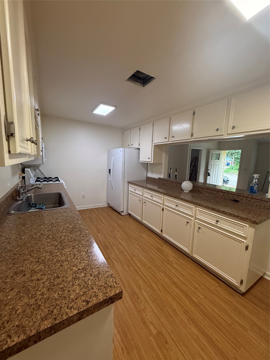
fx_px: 146
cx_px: 135
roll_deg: -3.0
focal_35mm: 14
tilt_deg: -6.5
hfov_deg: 85.7
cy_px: 180
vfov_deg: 102.1
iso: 320
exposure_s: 1/120
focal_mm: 2.22
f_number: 2.2
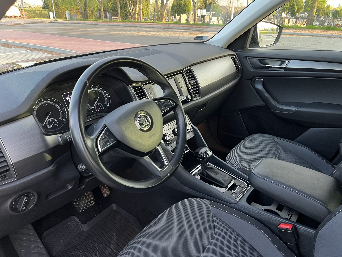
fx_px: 257
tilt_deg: -23.9
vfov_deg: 53.1
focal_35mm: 26
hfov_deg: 67.3
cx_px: 171
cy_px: 128
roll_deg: -0.7
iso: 125
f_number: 1.6
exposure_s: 1/82
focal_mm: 5.1
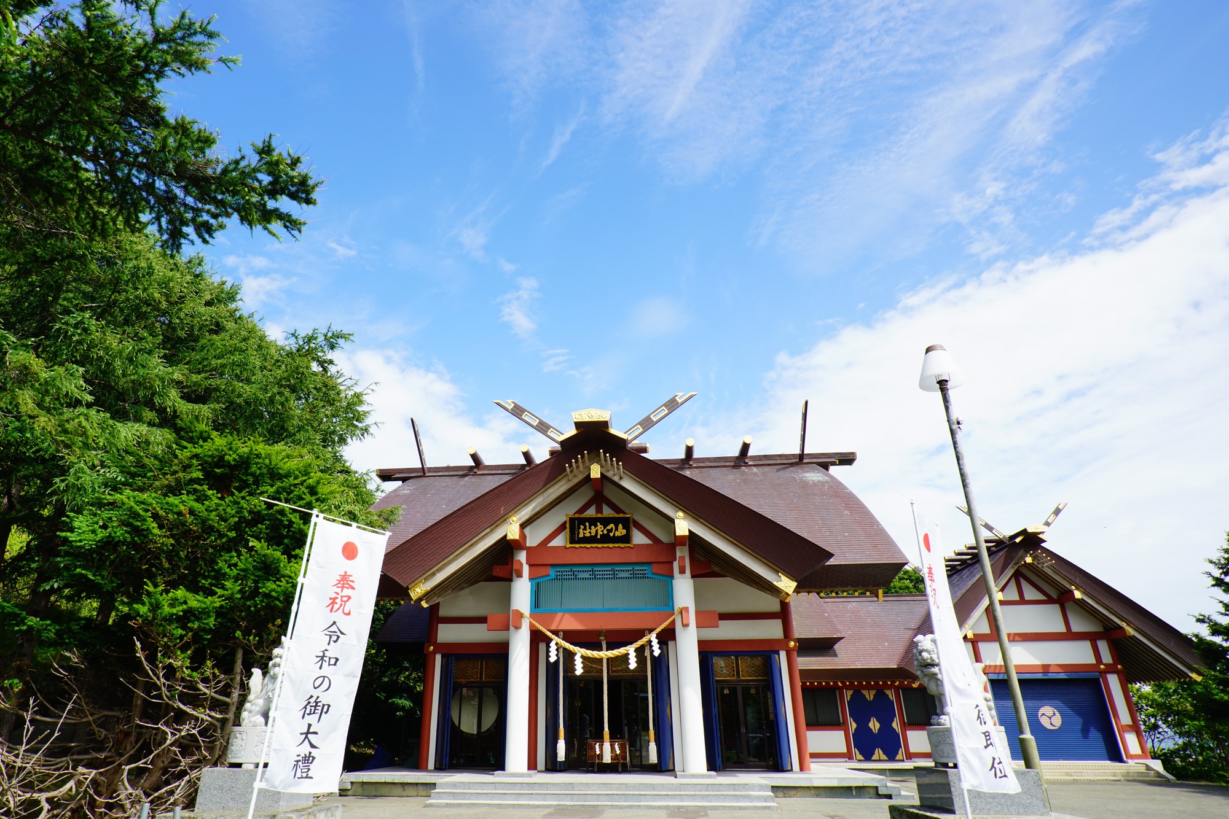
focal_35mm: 19
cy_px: 410
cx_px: 614
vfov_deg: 64.6
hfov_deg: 86.9
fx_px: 649
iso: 100
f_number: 9
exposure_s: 1/160
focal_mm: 19
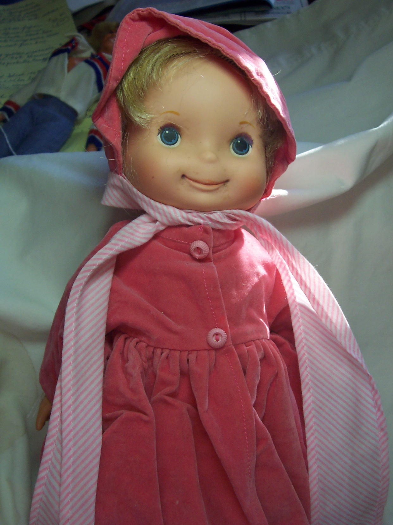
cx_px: 196
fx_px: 560
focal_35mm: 37
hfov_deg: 38.7
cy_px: 262
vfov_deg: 50.1
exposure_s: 1/125
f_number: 2.8
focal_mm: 5.6
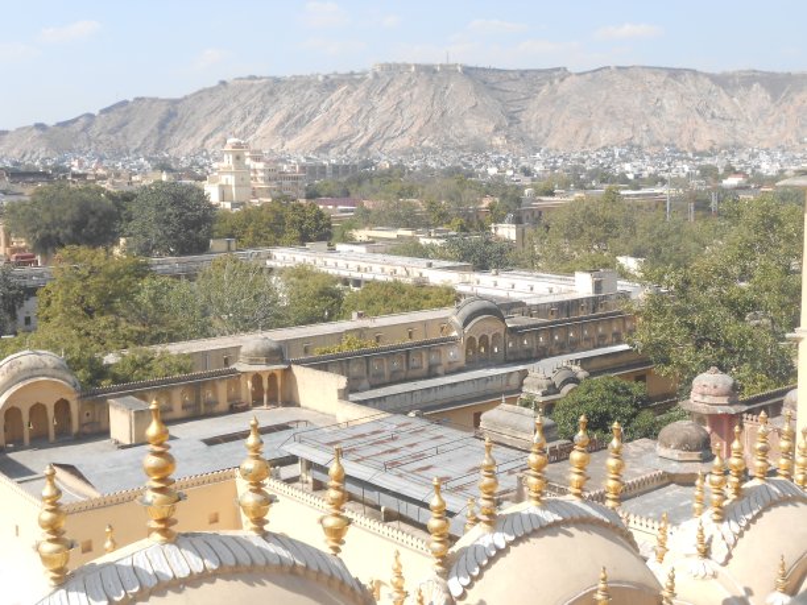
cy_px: 302
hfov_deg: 38.9
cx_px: 404
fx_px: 1142
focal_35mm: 49
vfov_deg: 29.7
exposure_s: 1/400
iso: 80
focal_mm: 8.8
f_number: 15.2
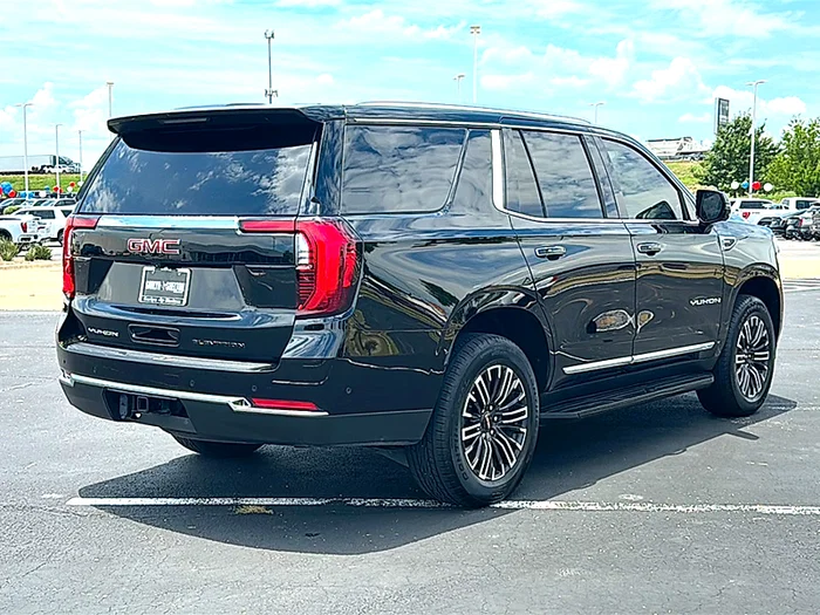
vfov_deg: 36.0
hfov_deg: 46.8
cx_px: 410
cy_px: 308
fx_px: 948
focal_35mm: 40
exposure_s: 1/2364
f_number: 1.78
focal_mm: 6.86
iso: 80
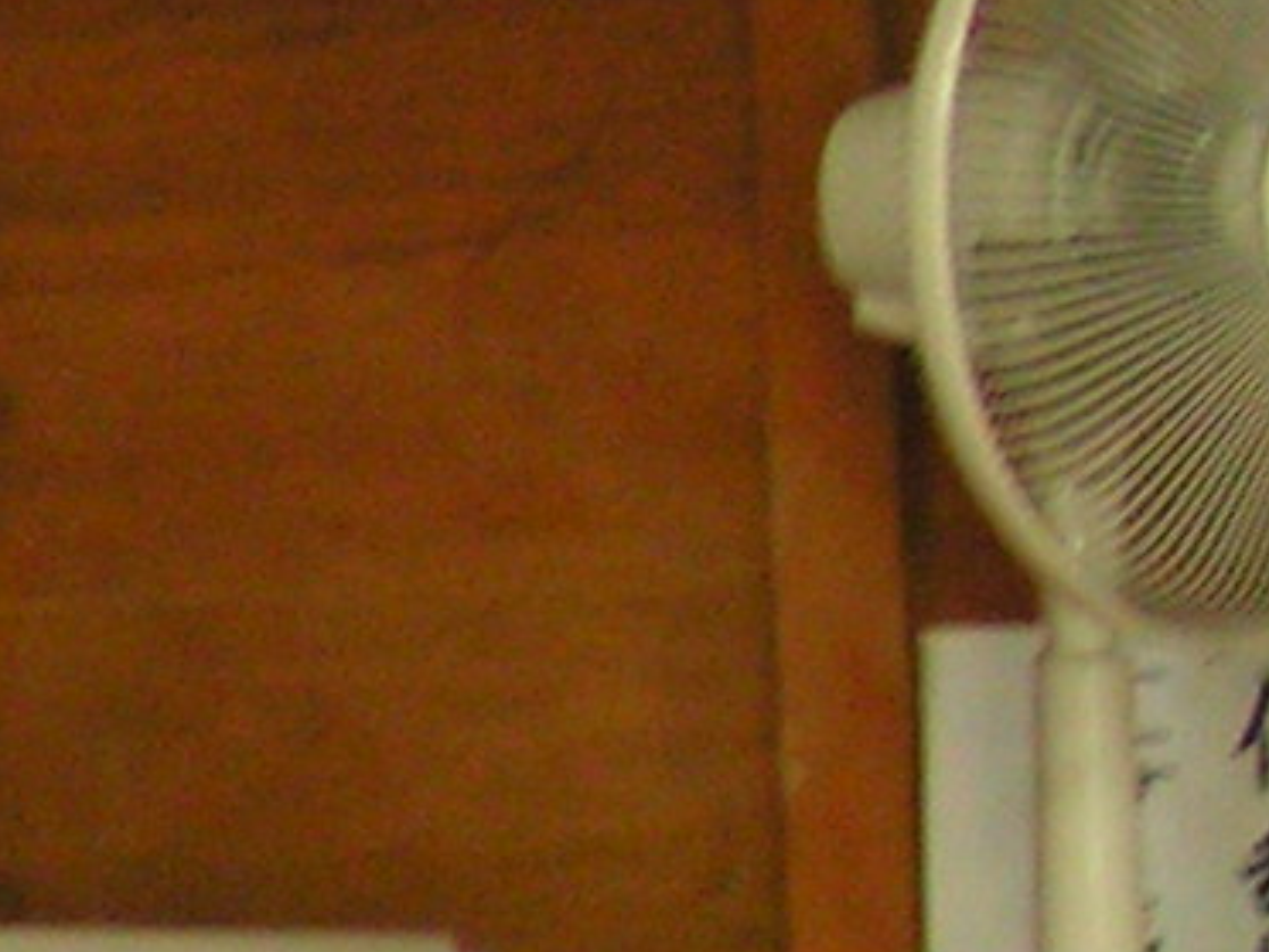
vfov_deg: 7.1
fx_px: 7662
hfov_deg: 8.9
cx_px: -1344
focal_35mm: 209
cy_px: 884
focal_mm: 5.8
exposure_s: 1/30
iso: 200
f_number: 2.8
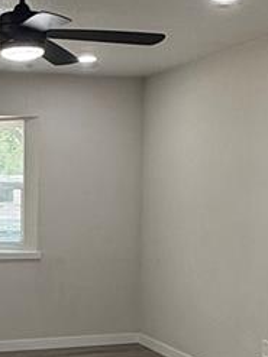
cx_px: 3
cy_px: 259
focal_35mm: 68
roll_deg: -0.5
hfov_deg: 20.9
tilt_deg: -3.4
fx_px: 703
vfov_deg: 28.2
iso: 100
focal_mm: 2.22
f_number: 2.2
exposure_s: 1/120
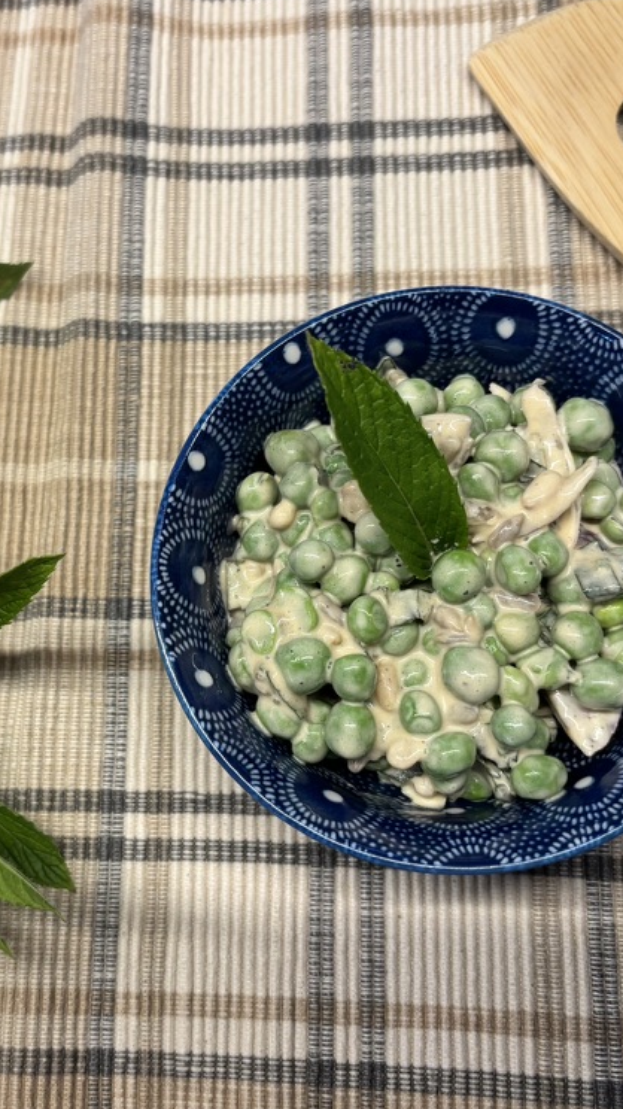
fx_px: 1146
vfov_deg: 51.6
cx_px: 161
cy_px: 544
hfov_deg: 29.9
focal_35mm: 39
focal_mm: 5.96
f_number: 1.6
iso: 125
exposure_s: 1/98
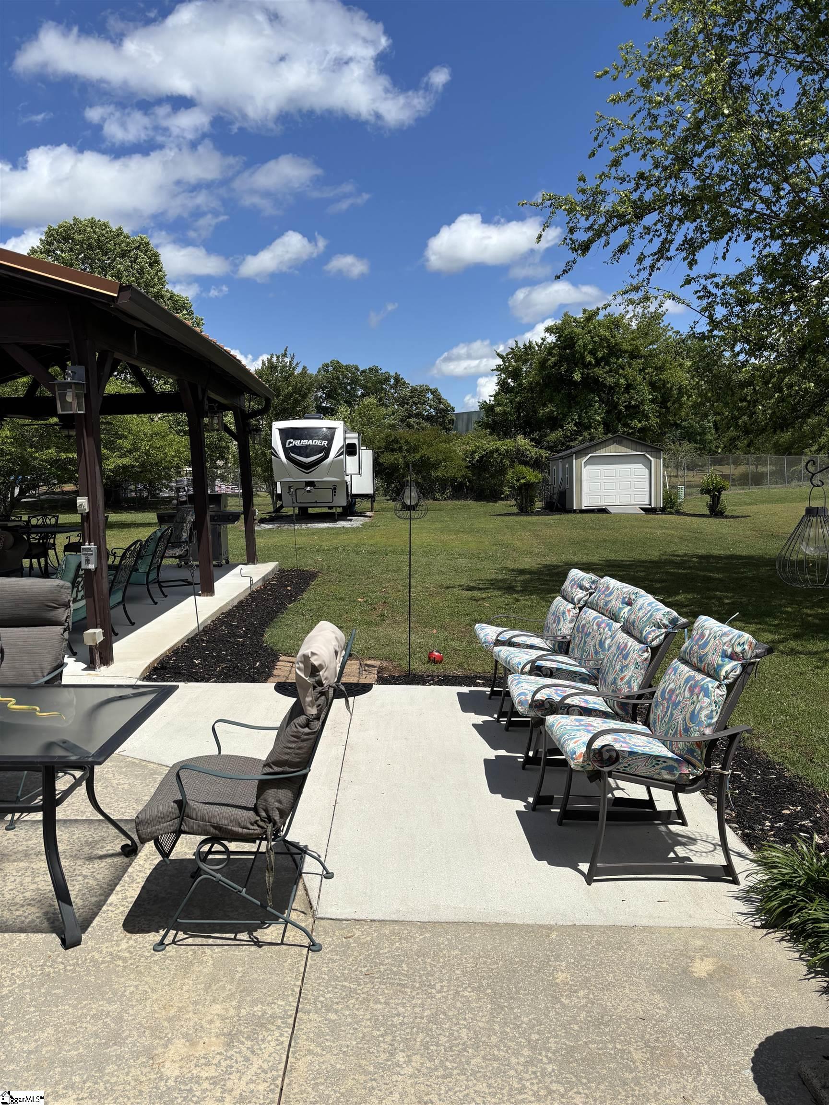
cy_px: 552
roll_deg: +1.4
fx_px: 830
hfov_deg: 53.1
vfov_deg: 67.3
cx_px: 414
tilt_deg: -5.1
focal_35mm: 26
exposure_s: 1/5952
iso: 50
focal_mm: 5.96
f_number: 1.6
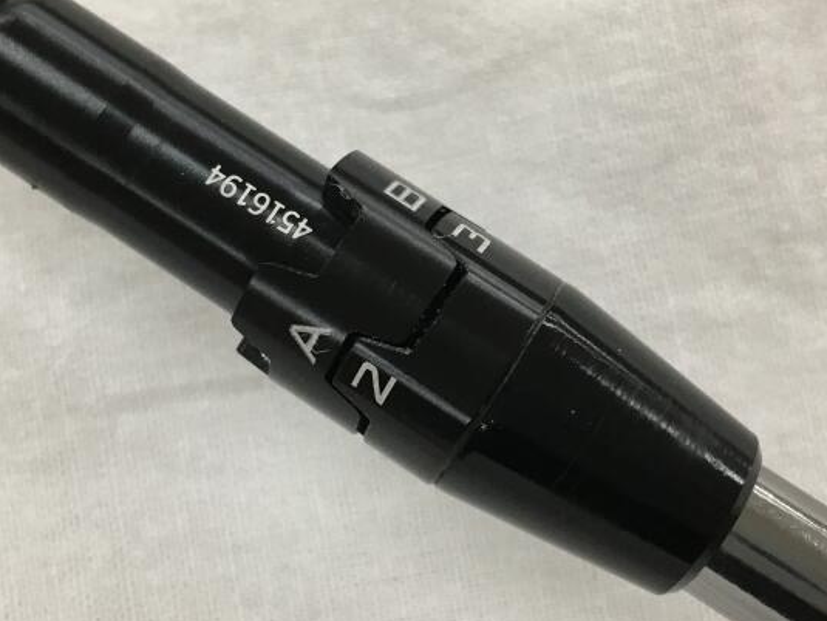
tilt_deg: -79.4
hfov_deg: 36.8
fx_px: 1243
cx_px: 394
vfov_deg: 28.0
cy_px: 272
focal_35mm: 52
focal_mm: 4.15
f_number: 2.2
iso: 32
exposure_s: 1/30
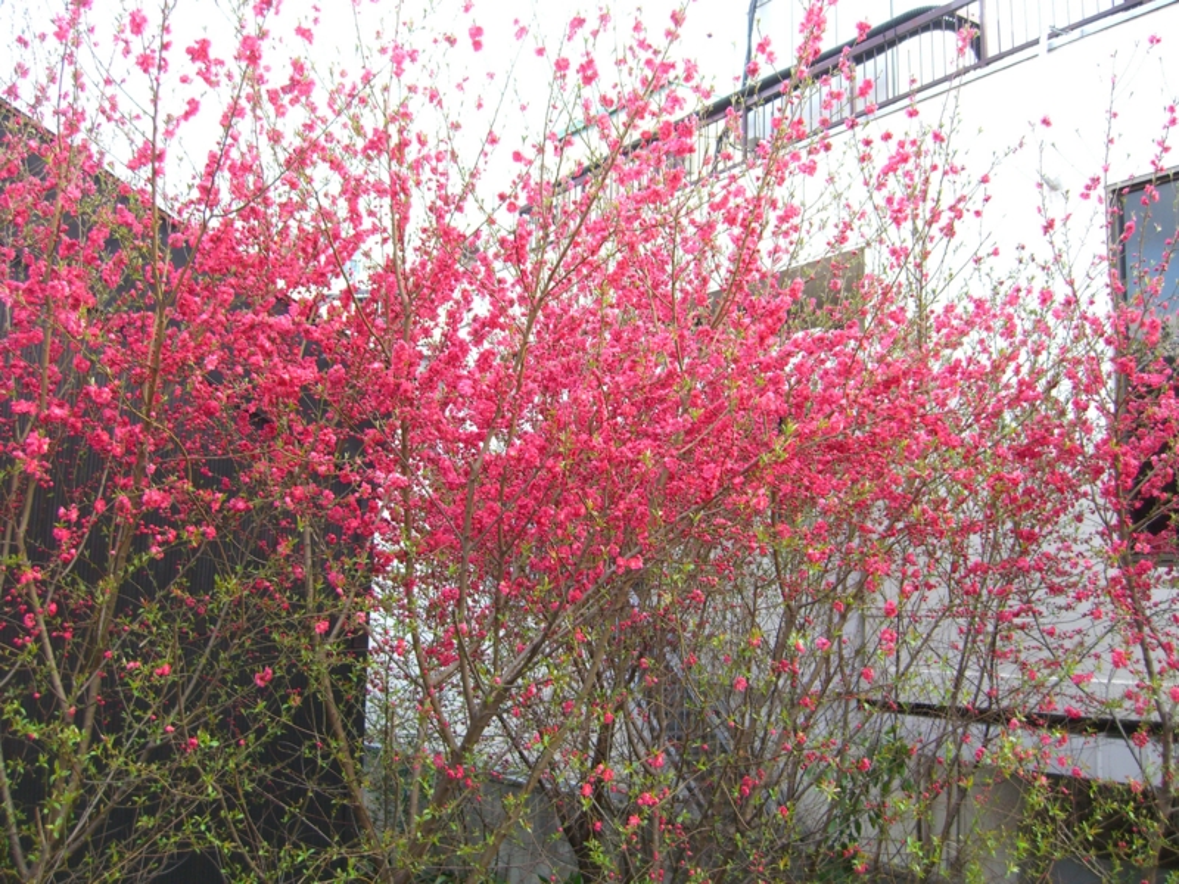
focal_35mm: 38
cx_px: 590
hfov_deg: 49.0
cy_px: 442
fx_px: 1294
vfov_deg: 37.7
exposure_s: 1/100
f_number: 2.8
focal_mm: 7.9
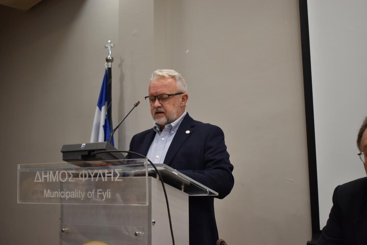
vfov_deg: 29.9
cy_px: 122
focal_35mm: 45
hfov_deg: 43.6
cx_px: 184
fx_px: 459
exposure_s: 1/160
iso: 800
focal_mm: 30
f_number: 4.2
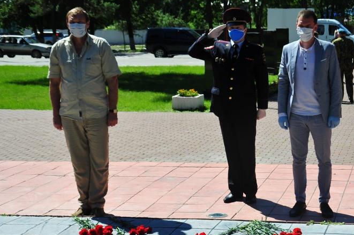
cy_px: 134
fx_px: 776
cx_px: 248
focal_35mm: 79
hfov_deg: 25.5
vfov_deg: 17.2
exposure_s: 1/1000
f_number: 5
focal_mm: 34
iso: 200
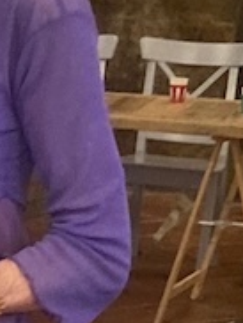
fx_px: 1914
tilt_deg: -9.9
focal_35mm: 205
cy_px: 260
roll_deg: -1.1
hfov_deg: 7.0
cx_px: -286
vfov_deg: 9.6
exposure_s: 1/25
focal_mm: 3.99
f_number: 1.8
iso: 320
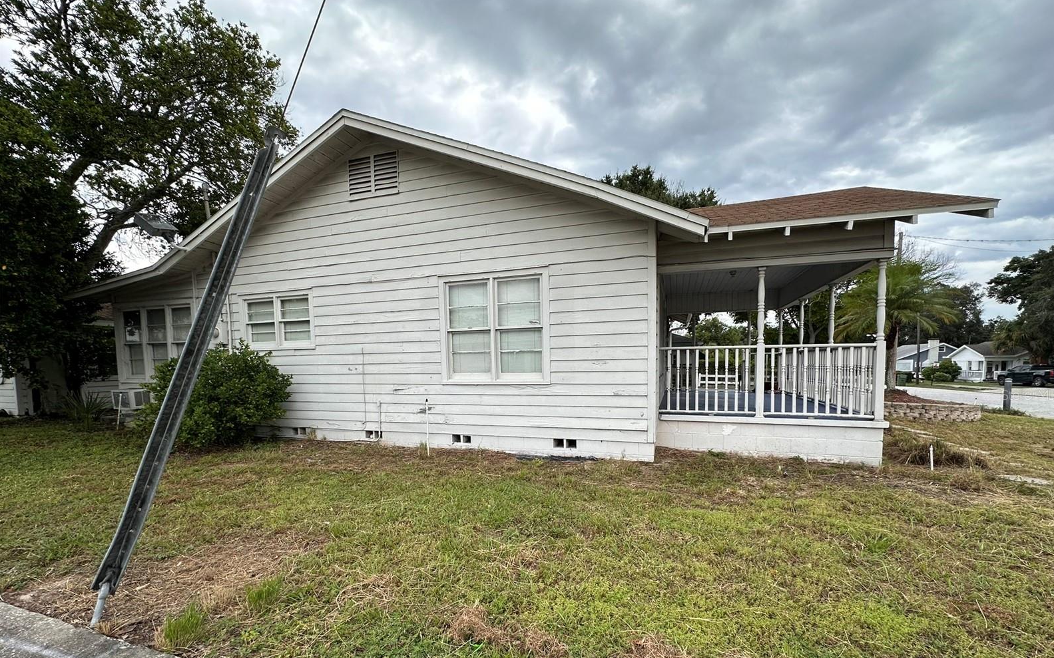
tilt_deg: -3.2
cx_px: 531
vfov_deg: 74.0
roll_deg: +1.1
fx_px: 431
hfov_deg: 101.5
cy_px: 395
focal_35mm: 15
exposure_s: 1/612
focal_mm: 2.22
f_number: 2.2
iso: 40
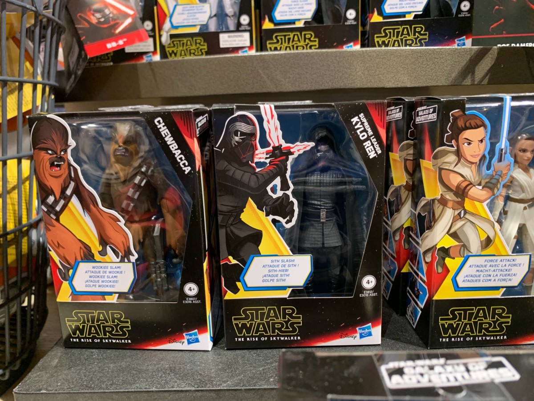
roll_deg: +1.5
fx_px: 401
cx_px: 267
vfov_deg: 53.1
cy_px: 200
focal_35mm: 26
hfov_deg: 67.3
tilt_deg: -12.6
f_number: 1.8
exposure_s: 1/60
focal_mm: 4.25
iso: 250
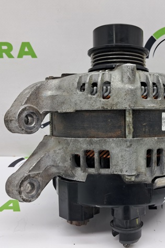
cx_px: 122
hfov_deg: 34.4
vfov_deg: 50.7
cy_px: 123
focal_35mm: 38
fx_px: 261
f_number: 1.8
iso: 50
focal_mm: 4
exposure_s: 1/60
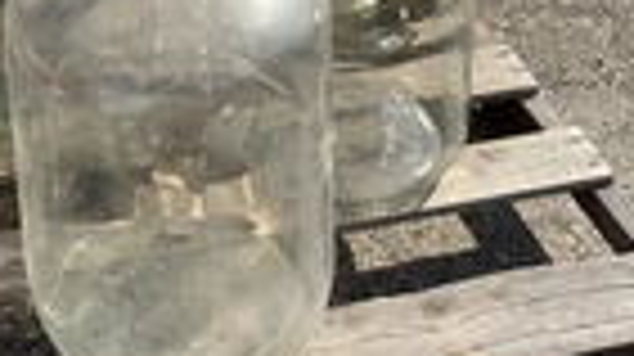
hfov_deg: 21.9
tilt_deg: -25.9
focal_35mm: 96
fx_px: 1612
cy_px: -243
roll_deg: -2.3
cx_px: 99
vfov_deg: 11.8
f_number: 2.4
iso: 25
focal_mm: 3.3
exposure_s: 1/1631
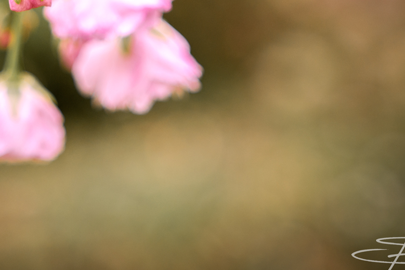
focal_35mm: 122
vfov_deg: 11.0
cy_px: -49
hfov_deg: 16.4
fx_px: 1372
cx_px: -18
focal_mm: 32
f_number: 1.8
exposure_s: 1/80
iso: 100
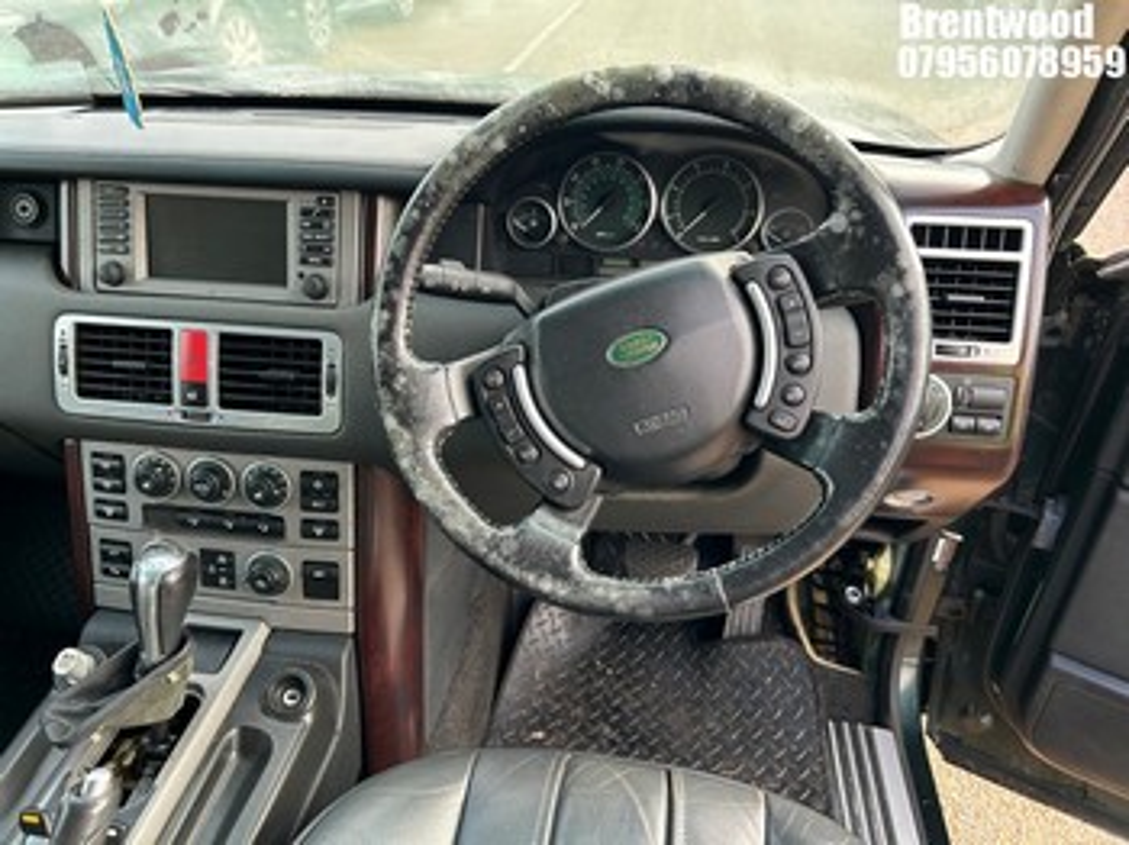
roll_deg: +2.1
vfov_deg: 53.0
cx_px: 564
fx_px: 847
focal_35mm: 26
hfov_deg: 67.3
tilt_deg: -30.9
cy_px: 422
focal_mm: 5.7
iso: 80
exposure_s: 1/121
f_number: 1.5
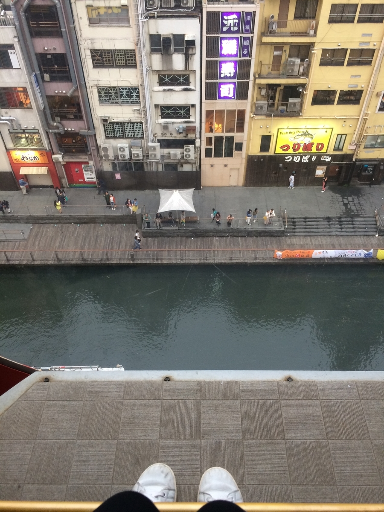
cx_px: 192
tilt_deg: -46.9
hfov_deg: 48.2
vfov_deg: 61.7
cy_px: 256
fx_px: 429
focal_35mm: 29
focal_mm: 4.15
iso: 100
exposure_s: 1/30
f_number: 2.2
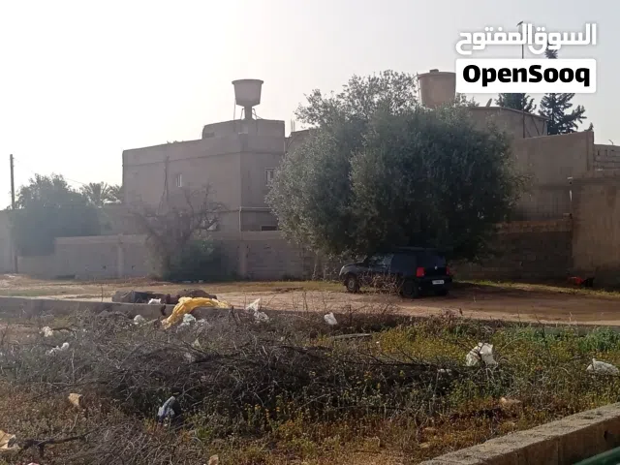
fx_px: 967
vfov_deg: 27.0
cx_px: 310
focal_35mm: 54
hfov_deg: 35.5
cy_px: 232
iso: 50
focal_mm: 3.84
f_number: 1.8
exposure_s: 1/1887
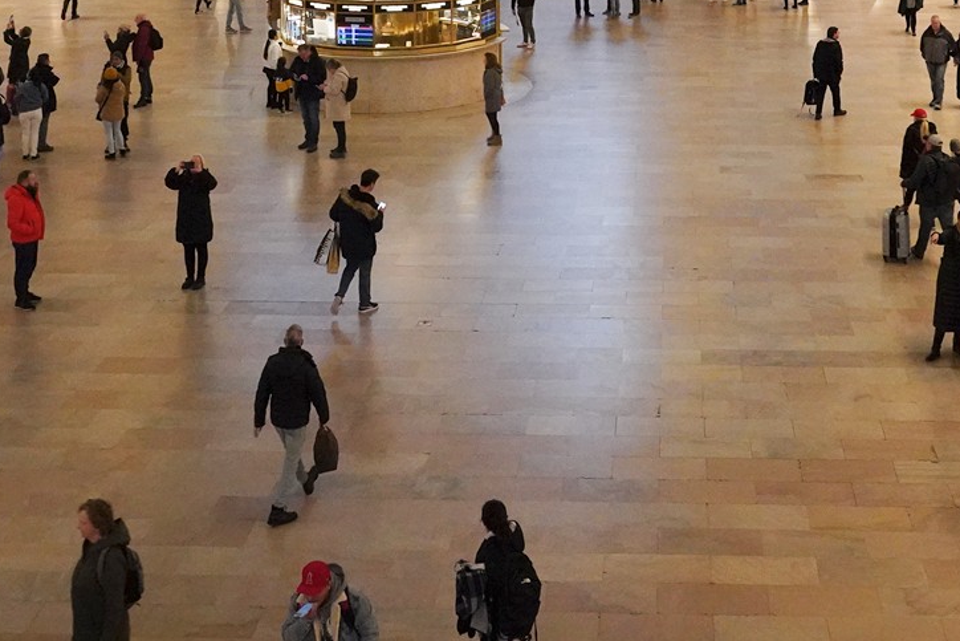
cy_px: -214
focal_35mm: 58
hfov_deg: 34.2
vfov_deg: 21.0
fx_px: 1547
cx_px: 619
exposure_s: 1/80
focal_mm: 21
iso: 8000
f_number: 6.3
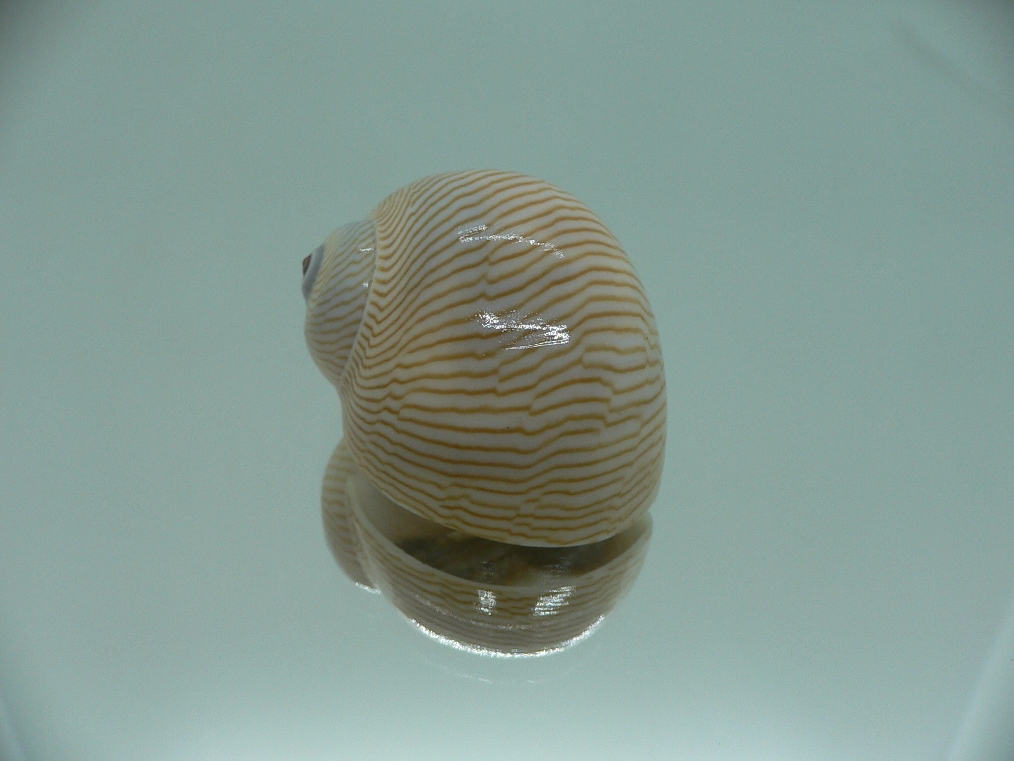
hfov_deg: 52.6
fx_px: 1025
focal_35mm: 35
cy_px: 380
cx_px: 507
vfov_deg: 40.7
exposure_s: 1/60
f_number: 2.8
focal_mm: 4.6
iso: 80
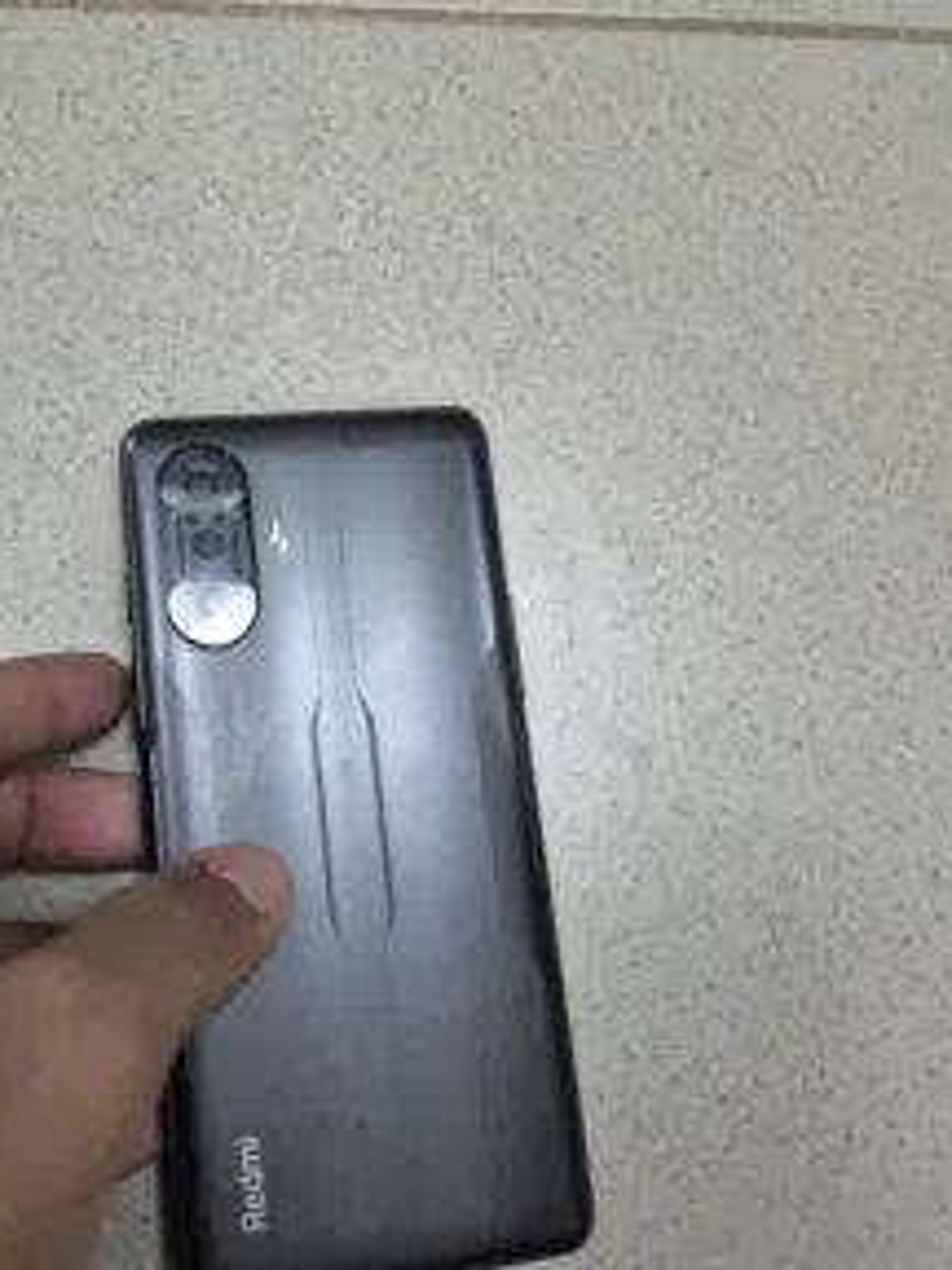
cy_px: 529
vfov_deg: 56.5
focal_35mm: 32
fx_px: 1173
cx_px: 326
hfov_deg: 43.6
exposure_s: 1/120
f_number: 1.8
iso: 400
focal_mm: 5.4
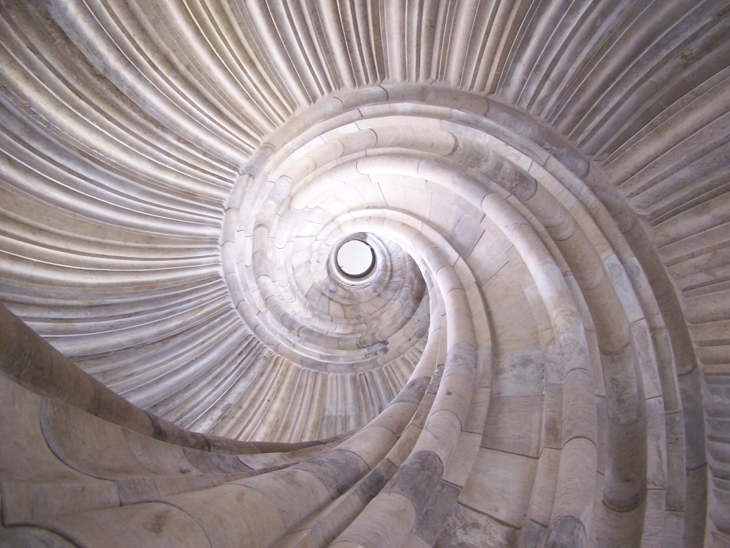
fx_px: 801
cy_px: 274
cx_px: 365
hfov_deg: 49.0
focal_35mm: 38
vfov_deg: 37.7
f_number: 2.8
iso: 100
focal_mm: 6.3
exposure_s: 1/30
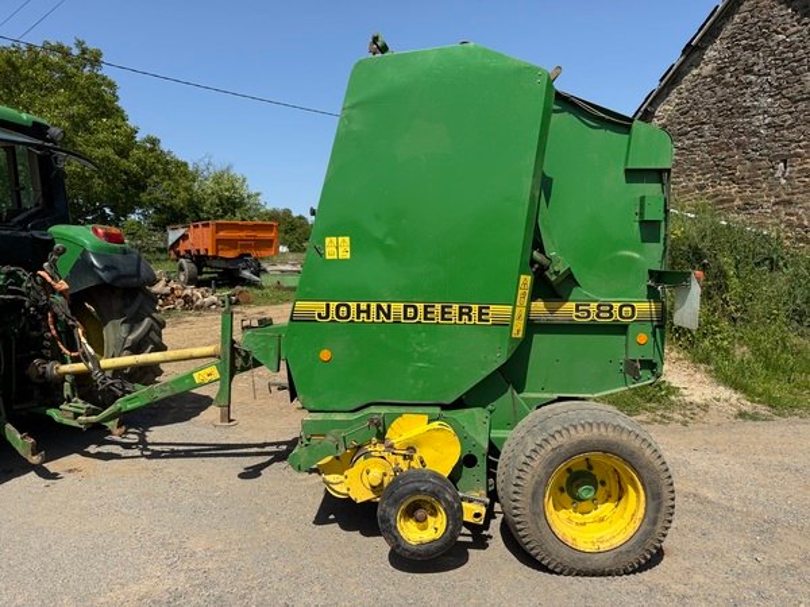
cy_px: 304
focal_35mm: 24
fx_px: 562
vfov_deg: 56.8
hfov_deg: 71.6
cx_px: 405
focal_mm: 6.76
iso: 80
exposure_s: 1/4673
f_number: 1.78
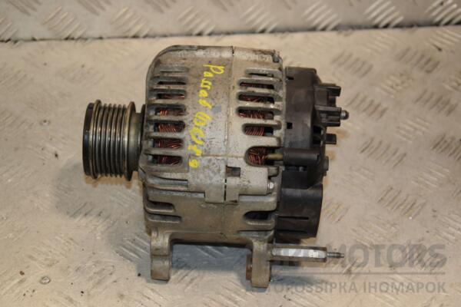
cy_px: 154
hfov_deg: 21.9
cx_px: 230
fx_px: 1191
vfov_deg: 14.7
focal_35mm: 93
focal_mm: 62
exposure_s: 1/200
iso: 800
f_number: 6.3
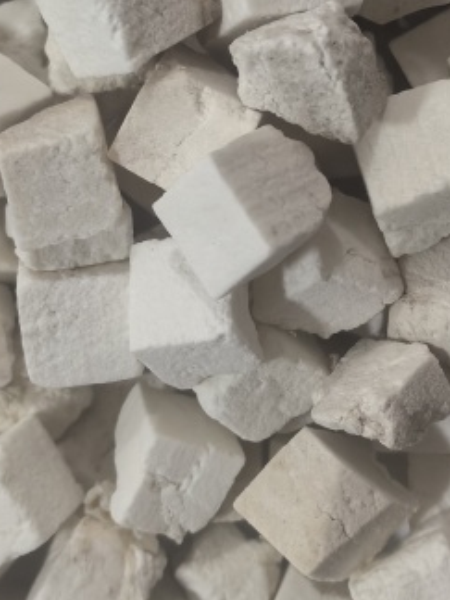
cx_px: 239
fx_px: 1543
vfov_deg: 21.9
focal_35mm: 89
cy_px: 184
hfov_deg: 16.6
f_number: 2
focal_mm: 5.75
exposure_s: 1/100
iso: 320
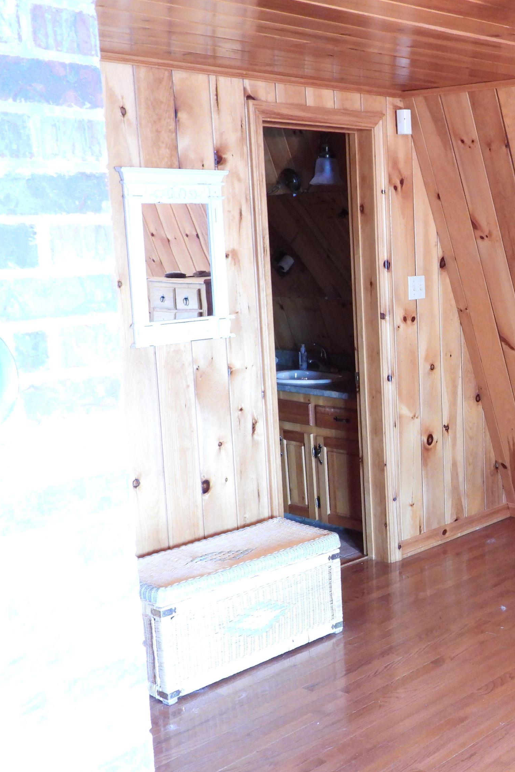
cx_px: 515
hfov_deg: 28.1
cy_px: 389
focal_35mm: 45
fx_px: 965
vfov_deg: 43.6
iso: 640
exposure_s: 1/8
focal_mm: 5.8
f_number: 3.2
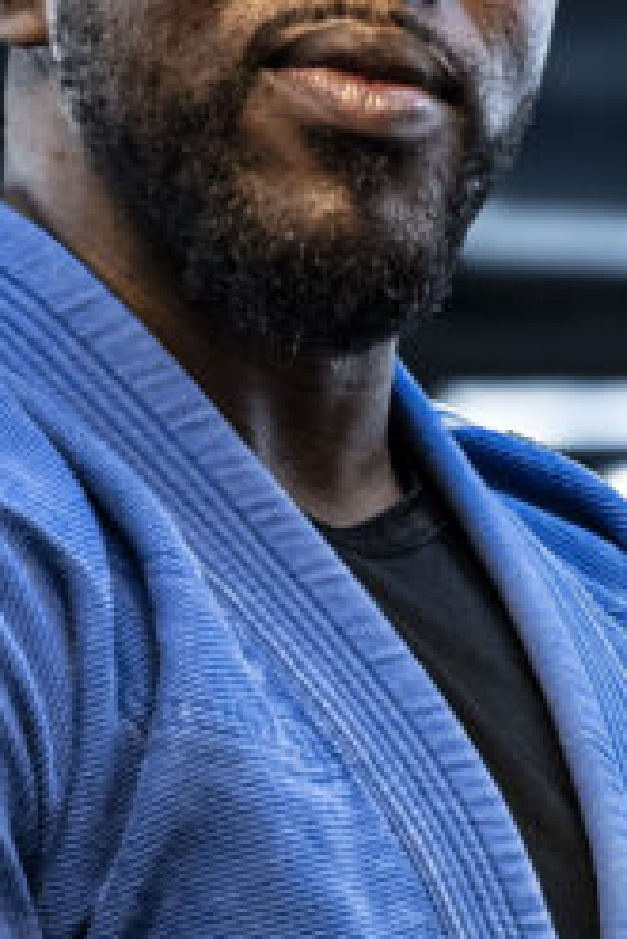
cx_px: 230
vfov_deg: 15.6
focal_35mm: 123
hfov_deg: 11.1
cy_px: 1277
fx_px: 3217
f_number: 4
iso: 4000
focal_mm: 29.8
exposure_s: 1/160
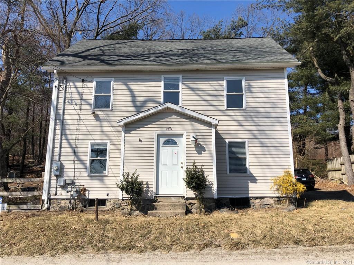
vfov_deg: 49.7
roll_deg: -0.2
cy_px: 132
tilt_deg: +11.7
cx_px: 177
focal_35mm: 28
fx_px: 286
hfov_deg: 63.4
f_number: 1.8
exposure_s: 1/3040
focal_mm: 3.99
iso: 25
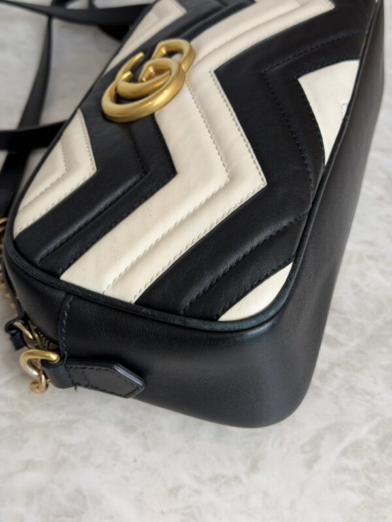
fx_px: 725
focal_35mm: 48
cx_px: 196
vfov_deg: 39.7
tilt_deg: -50.4
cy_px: 261
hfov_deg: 30.3
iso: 80
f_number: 1.78
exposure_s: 1/120
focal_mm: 6.76
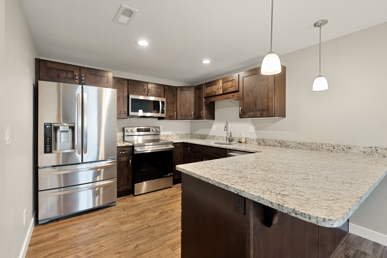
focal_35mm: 16
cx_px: 194
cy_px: 129
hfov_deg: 96.7
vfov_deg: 73.7
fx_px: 172
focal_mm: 16
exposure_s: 1/4
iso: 800
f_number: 6.3
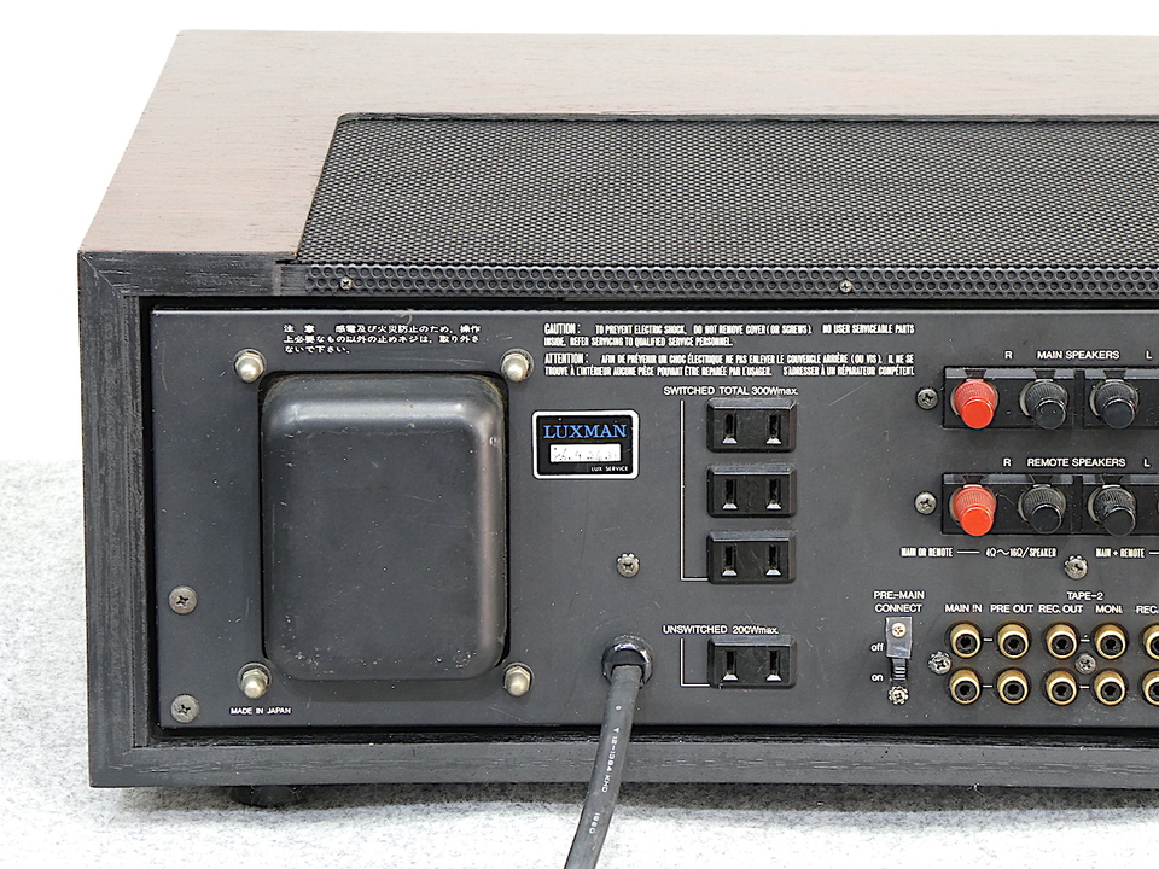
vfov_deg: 9.3
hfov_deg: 12.3
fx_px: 5357
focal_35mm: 160
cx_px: 580
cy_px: 434
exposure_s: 1/2.5
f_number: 5.5
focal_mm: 28.7
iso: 200
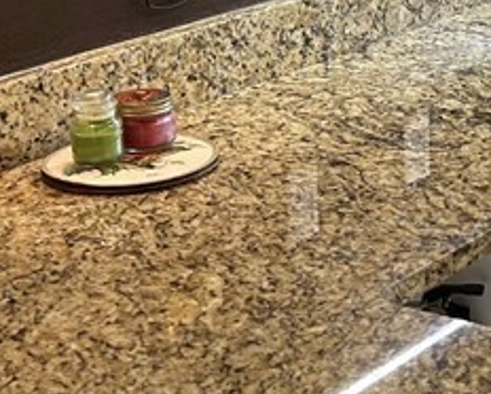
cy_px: 28
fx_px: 1629
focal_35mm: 112
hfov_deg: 16.2
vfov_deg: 13.6
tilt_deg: -15.0
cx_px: 641
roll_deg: -0.9
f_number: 1.5
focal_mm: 5.7
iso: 125
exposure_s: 1/60
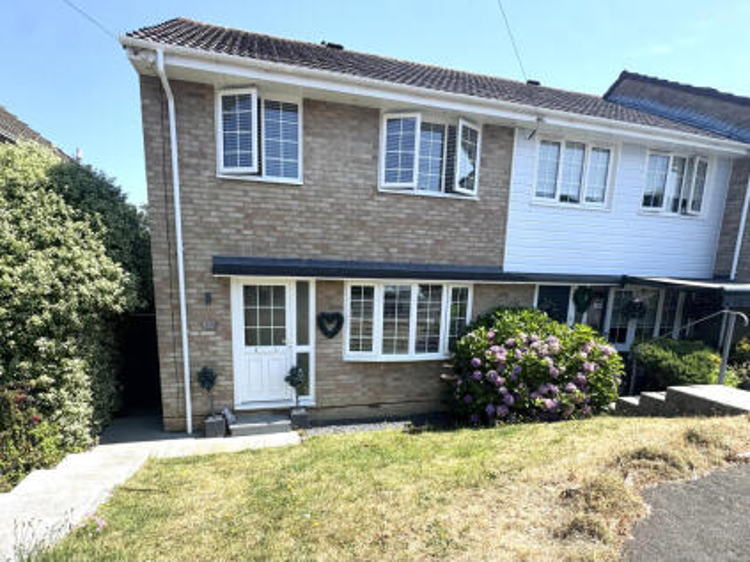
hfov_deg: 102.1
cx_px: 375
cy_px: 281
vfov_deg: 85.6
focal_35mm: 14
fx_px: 303
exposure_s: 1/980
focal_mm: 2.22
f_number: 2.2
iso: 40
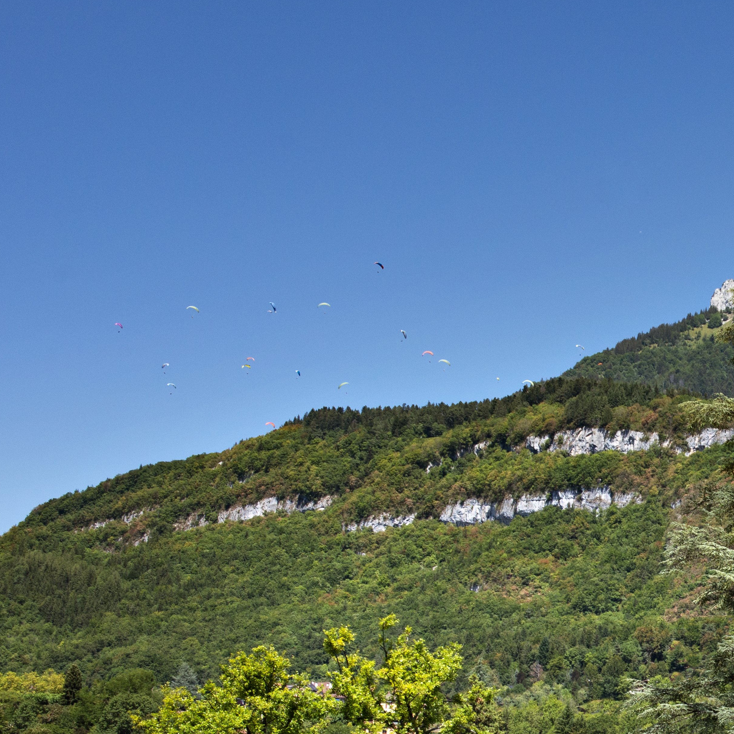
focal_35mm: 85
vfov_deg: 20.0
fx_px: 2039
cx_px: 834
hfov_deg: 19.4
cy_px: 649
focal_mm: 34
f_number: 9
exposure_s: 1/500
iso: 250
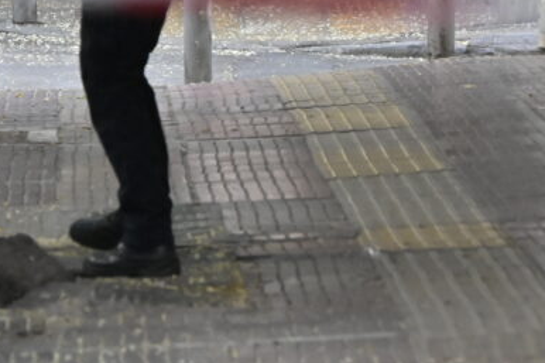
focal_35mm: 621
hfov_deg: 3.3
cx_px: 206
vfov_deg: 2.2
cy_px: -51
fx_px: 9397
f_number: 8
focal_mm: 200
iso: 6400
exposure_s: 1/500
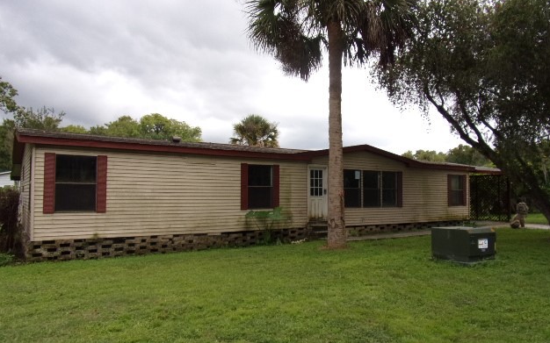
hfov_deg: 70.4
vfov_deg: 47.6
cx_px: 280
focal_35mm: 26
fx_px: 390
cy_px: 175
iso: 80
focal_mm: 4.3
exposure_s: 1/110
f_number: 3.3
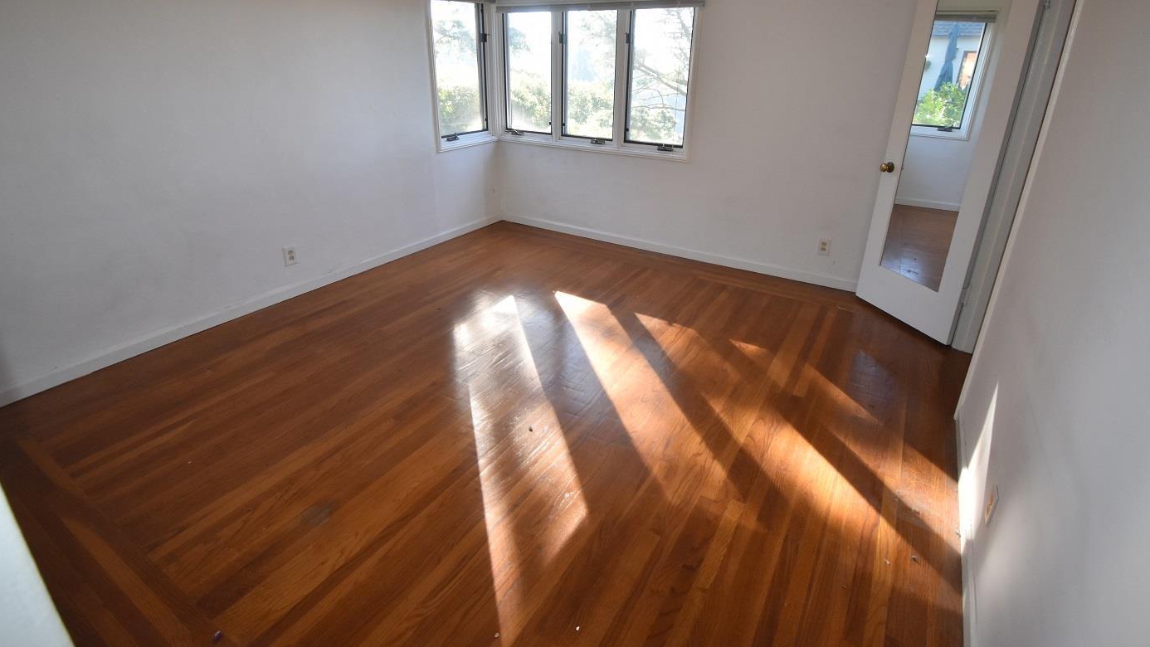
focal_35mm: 17
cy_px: 255
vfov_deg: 63.3
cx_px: 572
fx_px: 518
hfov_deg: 95.9
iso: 800
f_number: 4.5
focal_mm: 10
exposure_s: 1/160
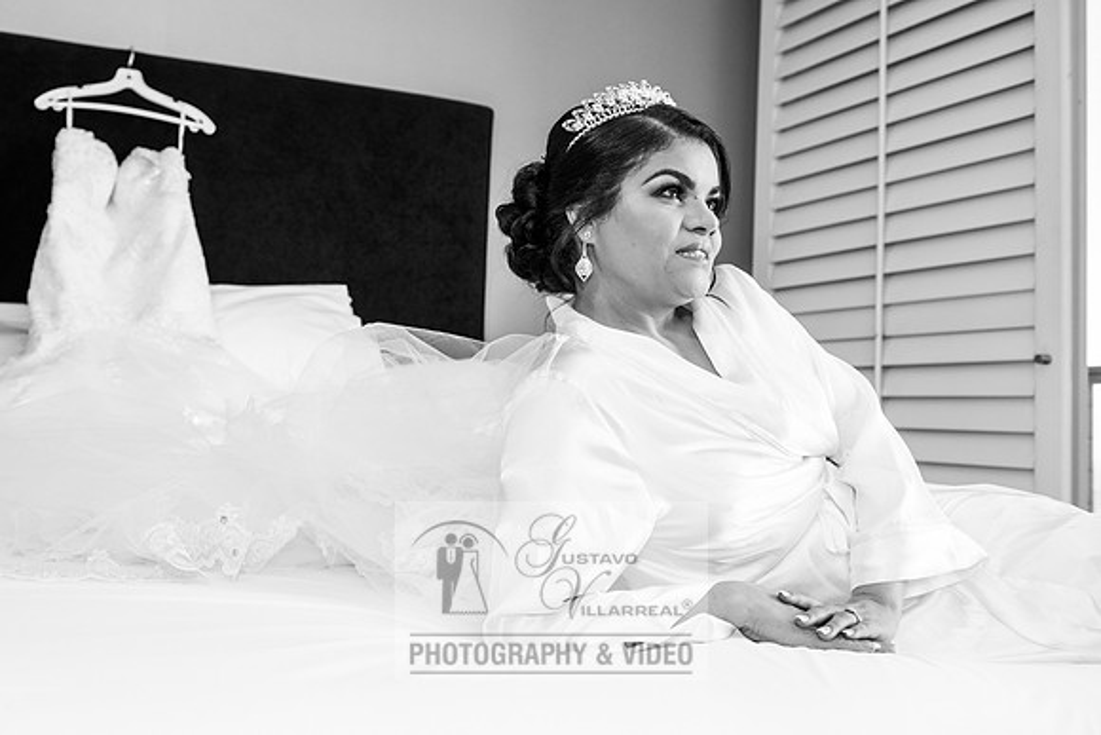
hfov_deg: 52.1
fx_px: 1120
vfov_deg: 36.3
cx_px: 454
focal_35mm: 37
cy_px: 322
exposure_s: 1/125
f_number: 4
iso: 320
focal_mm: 29
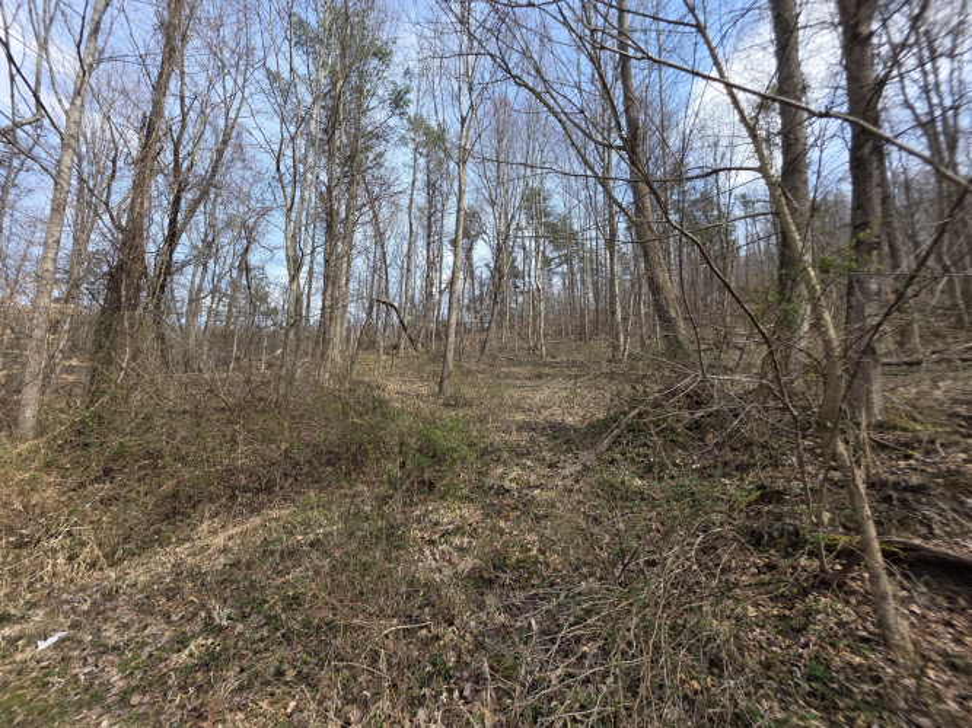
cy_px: 364
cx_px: 486
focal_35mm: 13
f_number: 1.9
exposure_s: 1/904
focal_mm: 2.2
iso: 40
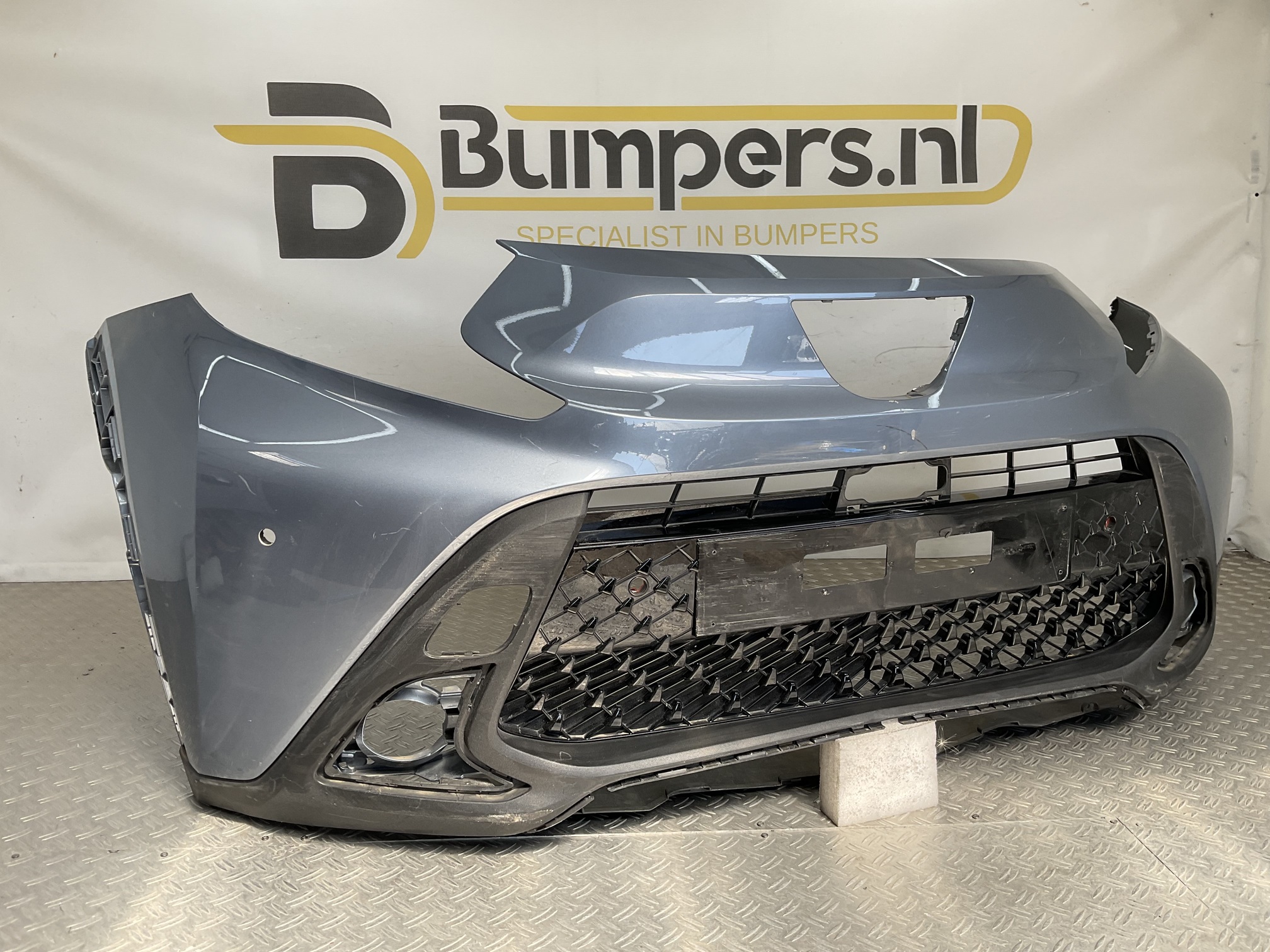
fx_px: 1064
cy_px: 476
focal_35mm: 29
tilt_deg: -11.3
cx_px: 635
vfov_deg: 48.2
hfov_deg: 61.7
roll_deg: +0.0
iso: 16
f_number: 1.8
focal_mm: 3
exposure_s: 1/305
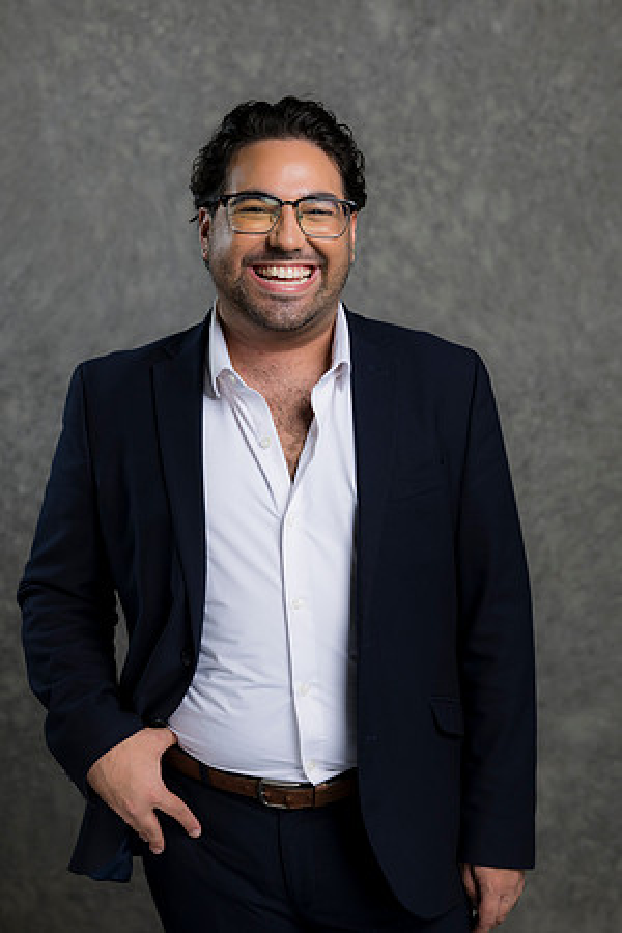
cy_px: 466
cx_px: 311
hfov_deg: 16.1
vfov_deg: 23.9
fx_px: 2203
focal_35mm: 85
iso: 125
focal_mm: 85
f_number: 5
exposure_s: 1/200
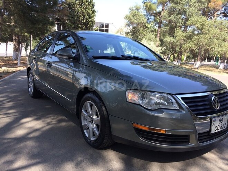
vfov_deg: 48.2
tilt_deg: -8.5
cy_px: 86
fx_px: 191
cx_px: 114
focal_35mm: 29
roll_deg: -2.5
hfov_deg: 61.7
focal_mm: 4.15
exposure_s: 1/500
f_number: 2.2
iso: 32
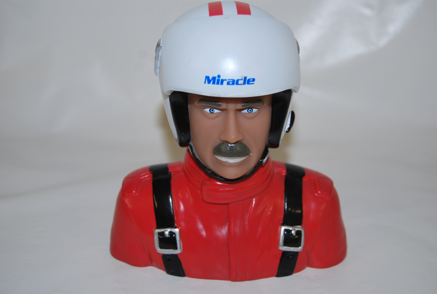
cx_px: 218
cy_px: 147
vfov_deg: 23.9
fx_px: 693
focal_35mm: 57
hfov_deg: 35.0
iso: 200
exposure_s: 1/60
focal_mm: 38
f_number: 5
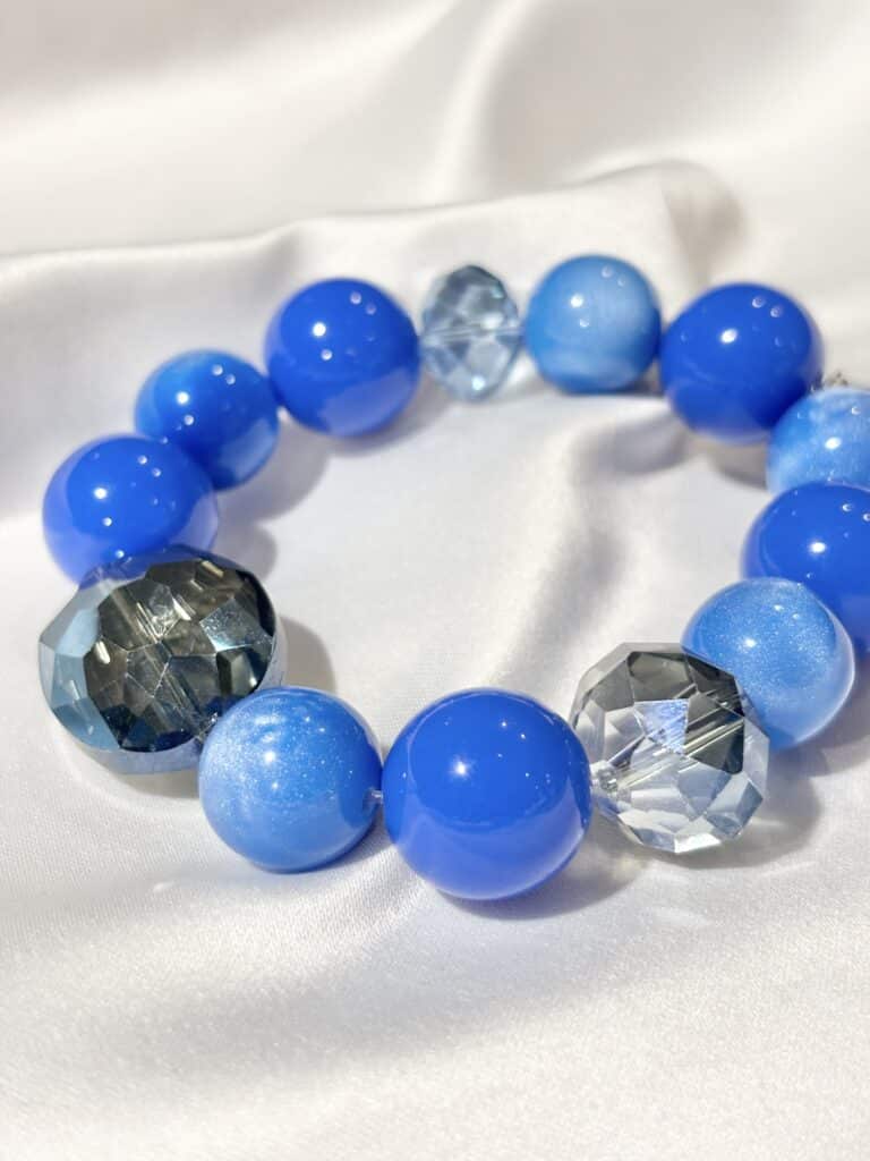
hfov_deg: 28.0
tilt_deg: -37.6
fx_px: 1743
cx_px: 435
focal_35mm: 52
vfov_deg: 36.8
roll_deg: -0.6
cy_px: 580
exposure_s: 1/198
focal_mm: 5.96
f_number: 1.6
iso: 32
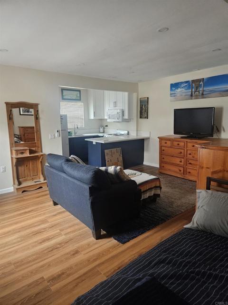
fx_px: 202
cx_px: 114
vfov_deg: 73.9
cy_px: 152
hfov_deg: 58.9
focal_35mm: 23
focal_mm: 5.4
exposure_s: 1/120
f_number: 1.8
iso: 800
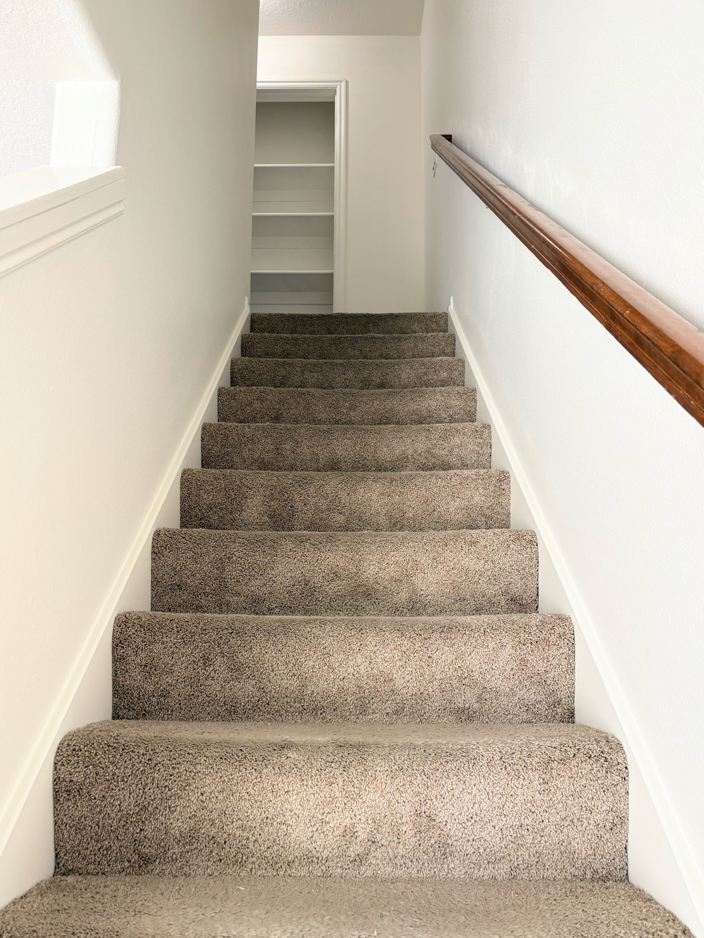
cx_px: 344
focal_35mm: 27
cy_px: 471
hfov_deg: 51.3
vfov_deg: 65.3
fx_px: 732
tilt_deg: +12.5
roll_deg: -0.5
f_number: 1.6
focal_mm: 5.96
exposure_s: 1/60
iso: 64
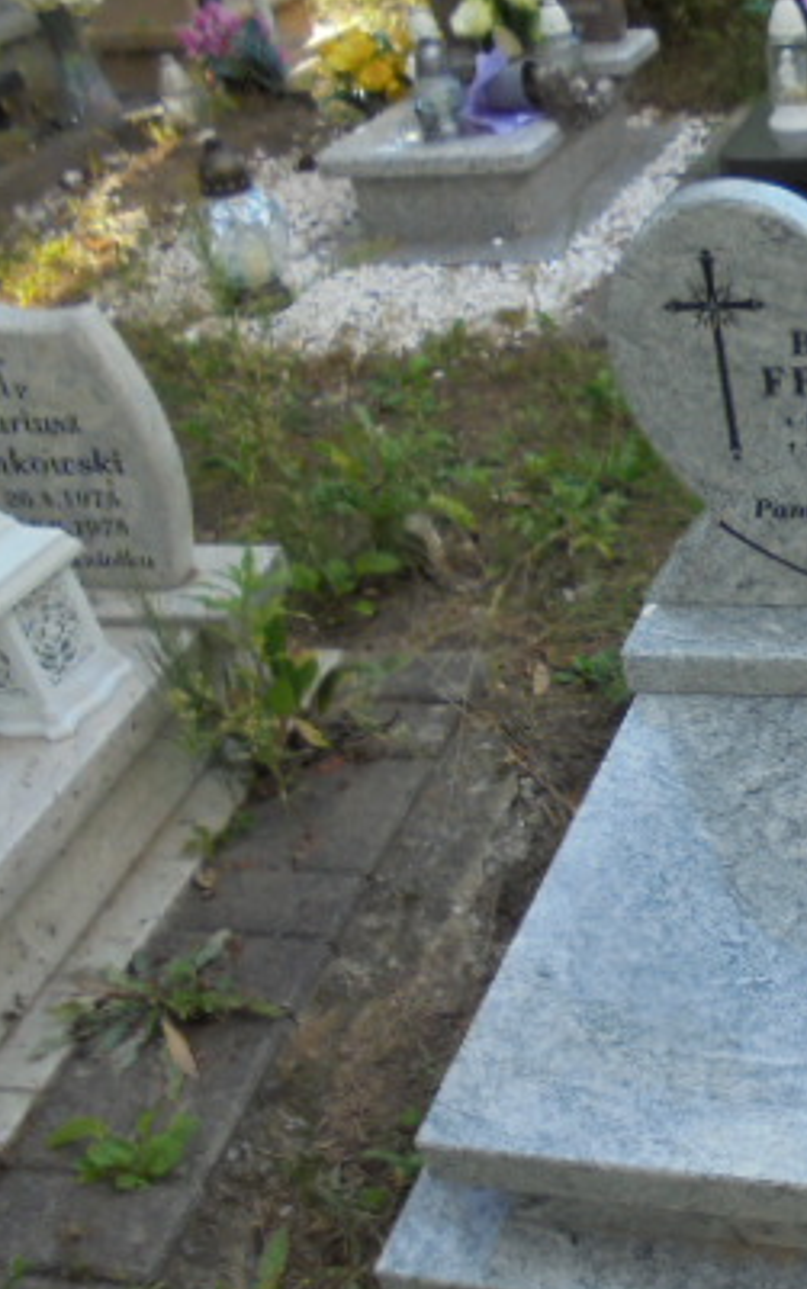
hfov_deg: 26.7
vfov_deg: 45.1
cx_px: 910
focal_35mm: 44
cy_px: 739
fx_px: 1547
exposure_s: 1/200
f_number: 3.5
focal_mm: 4.6
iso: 100
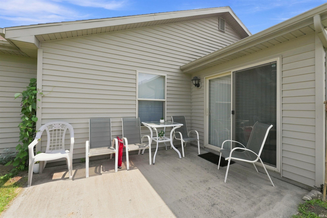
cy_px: 109
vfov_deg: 77.3
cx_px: 164
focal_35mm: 15
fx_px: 136
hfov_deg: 100.4
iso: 800
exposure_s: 1/1600
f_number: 8
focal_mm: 10
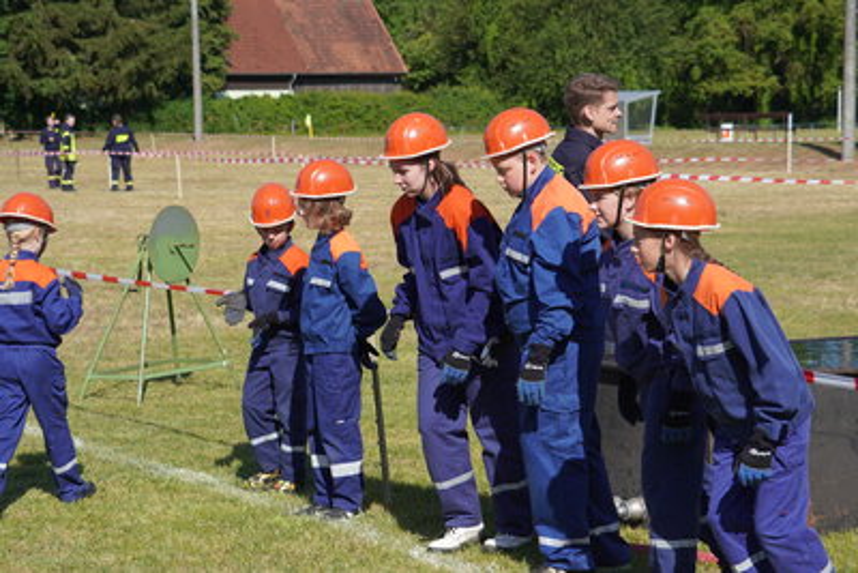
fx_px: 2396
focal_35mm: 100
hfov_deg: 20.3
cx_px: 429
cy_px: 286
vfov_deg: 13.6
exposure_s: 1/400
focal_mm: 67
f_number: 5.6
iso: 100
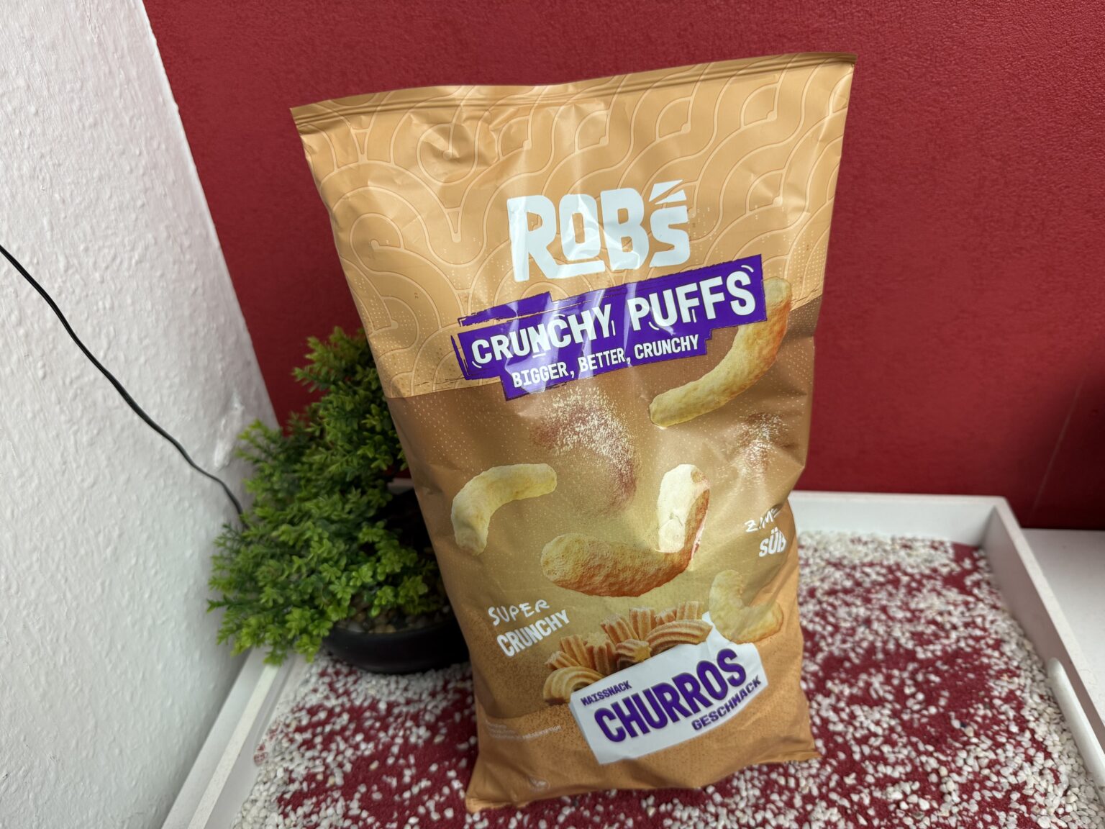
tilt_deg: -33.9
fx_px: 766
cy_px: 414
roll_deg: +3.5
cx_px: 552
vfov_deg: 56.8
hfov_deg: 71.6
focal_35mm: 24
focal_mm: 6.76
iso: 125
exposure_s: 1/50
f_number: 1.78
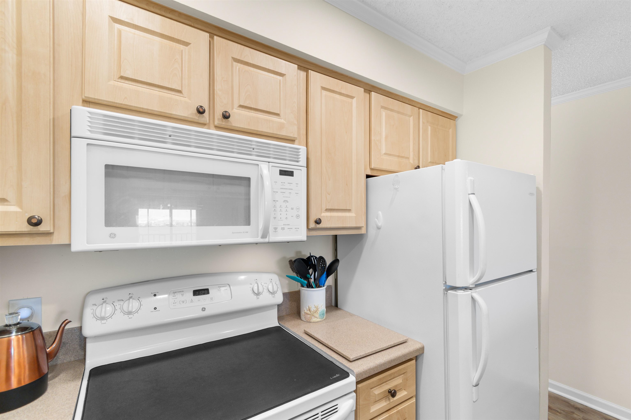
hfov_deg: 100.4
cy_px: 210
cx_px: 316
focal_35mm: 15
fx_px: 263
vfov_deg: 77.3
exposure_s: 1/13
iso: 100
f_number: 4.5
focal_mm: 10
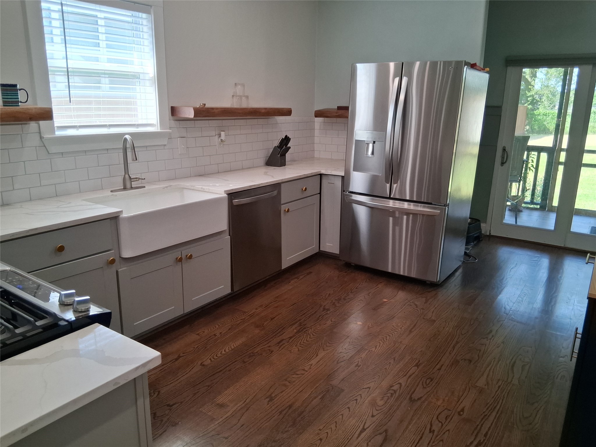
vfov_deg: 53.1
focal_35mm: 26
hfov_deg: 67.3
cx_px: 298
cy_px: 224
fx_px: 448
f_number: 1.8
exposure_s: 1/100
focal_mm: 3.98
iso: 200
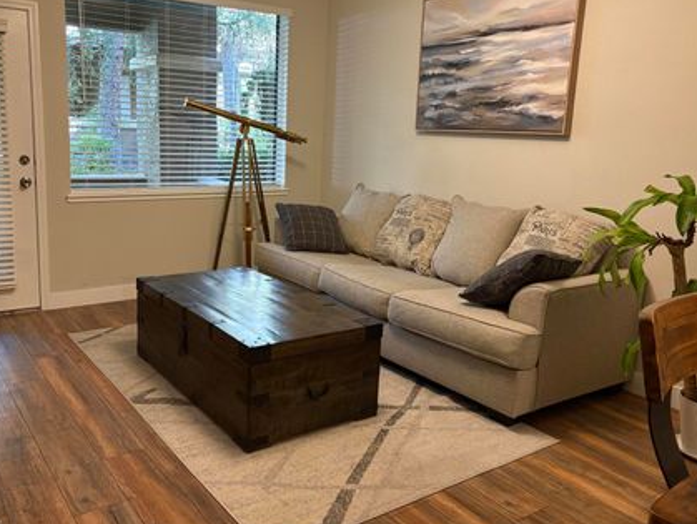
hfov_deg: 58.1
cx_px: 299
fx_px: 625
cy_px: 240
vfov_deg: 45.5
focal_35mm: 31
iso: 250
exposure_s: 1/60
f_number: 1.6
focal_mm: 5.96
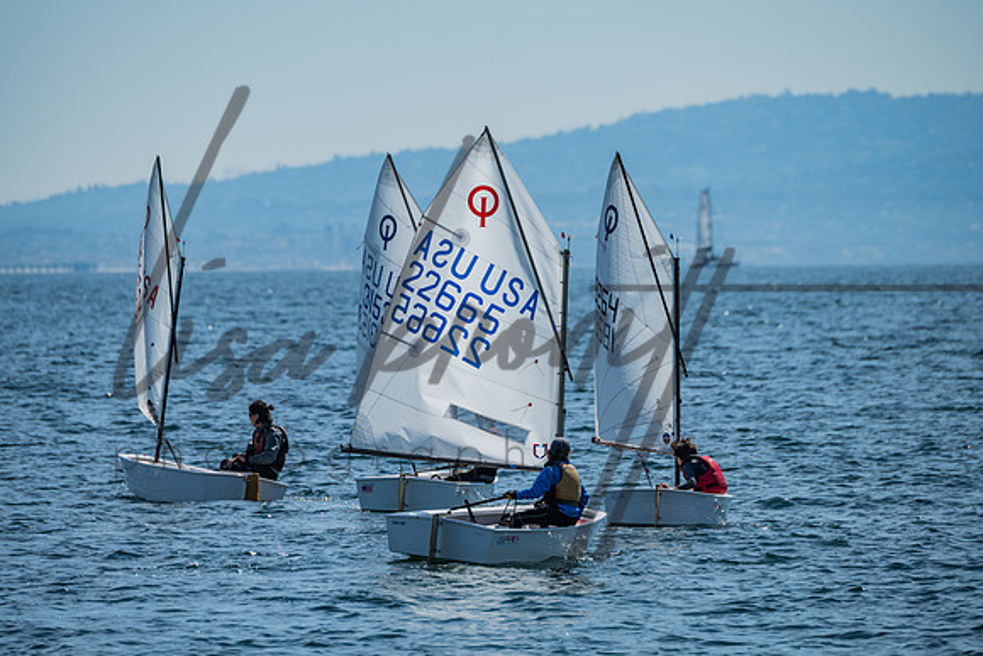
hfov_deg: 5.2
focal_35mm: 400
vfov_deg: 3.4
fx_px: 10924
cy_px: 328
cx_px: 492
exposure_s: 1/500
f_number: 8
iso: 100
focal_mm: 400
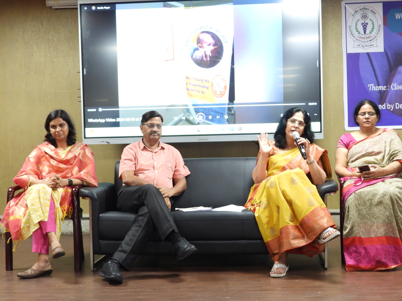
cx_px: 210
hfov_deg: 33.2
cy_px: 167
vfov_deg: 25.2
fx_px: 674
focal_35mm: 58
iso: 400
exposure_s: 1/13
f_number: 3.2
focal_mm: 8.5
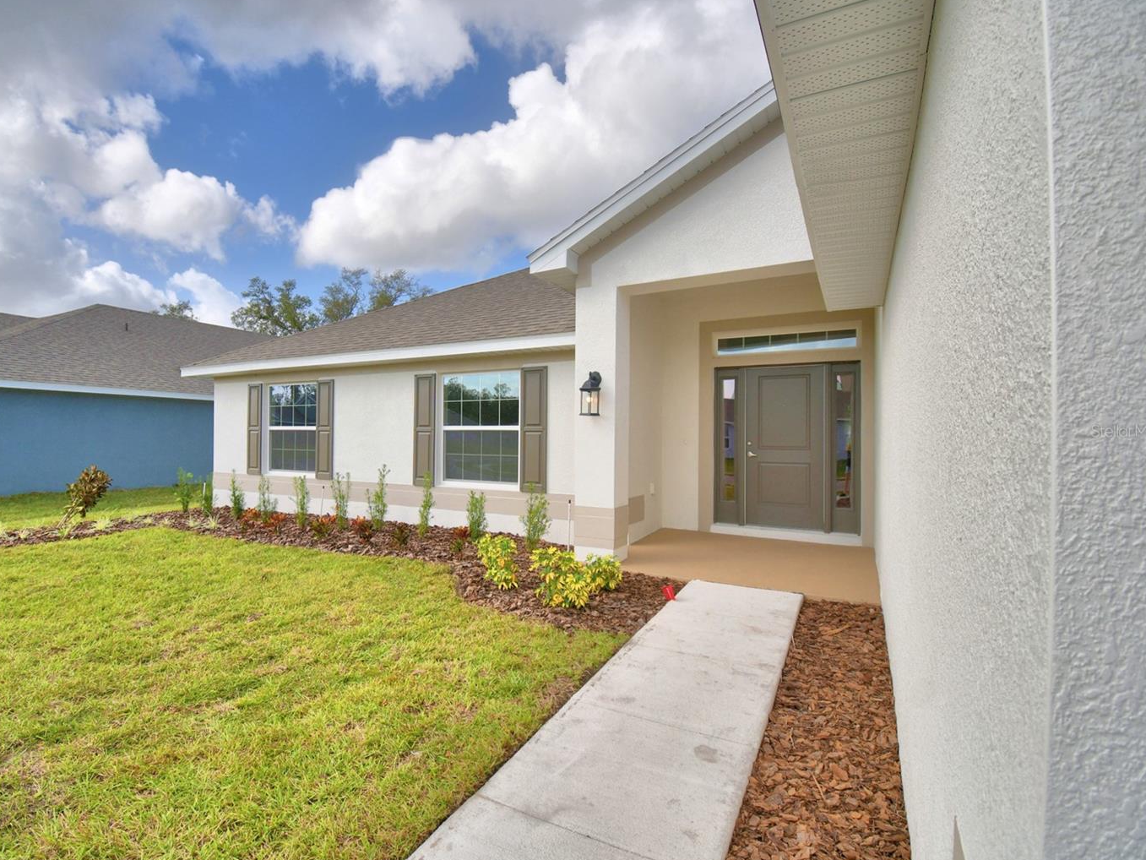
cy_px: 431
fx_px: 563
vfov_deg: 74.7
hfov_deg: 90.4
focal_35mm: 17
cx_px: 491
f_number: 4.5
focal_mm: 10
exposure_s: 1/1250
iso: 100
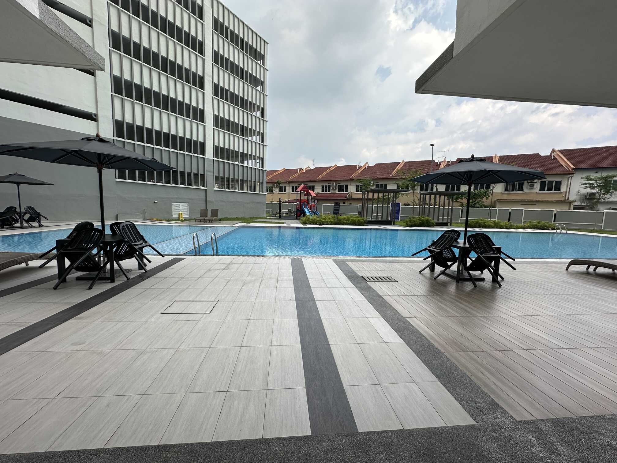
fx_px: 250
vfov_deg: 85.7
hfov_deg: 102.1
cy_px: 232
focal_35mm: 14
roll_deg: -1.1
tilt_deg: -5.0
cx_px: 308
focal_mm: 2.22
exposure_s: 1/895
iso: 40
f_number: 2.2
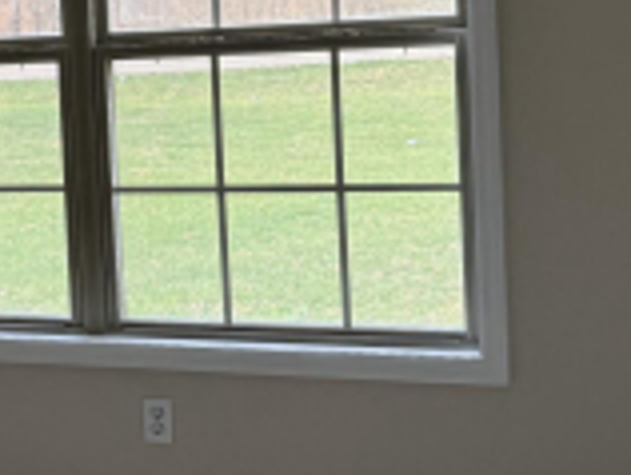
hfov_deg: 17.5
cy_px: 116
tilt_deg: -2.6
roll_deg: +3.5
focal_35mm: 101
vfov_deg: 14.6
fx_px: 1844
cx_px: -314
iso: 100
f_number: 1.78
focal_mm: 6.76
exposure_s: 1/385
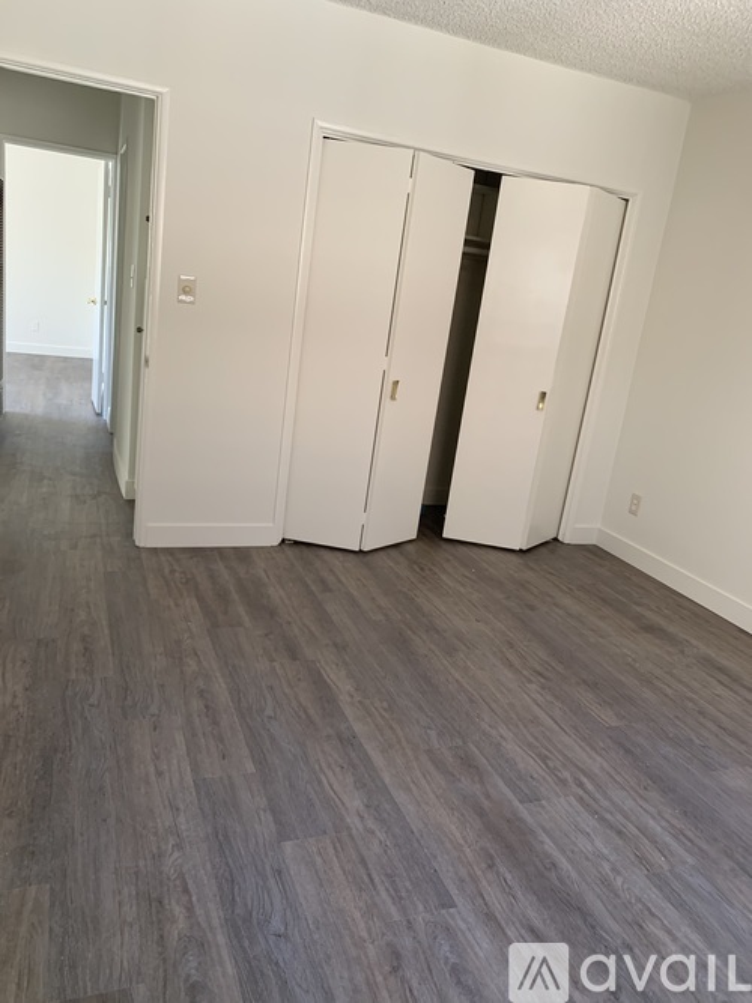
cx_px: 376
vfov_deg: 67.3
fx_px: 753
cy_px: 502
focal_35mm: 26
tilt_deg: -15.3
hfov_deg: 53.0
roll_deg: -7.7
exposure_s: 1/60
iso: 125
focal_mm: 4.25
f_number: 1.8
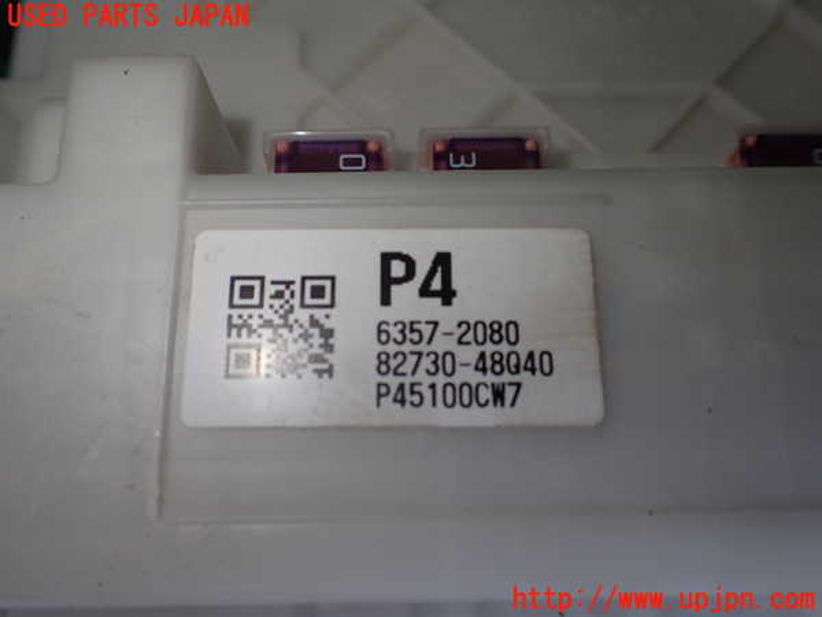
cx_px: 411
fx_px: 712
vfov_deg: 46.8
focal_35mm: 30
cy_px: 308
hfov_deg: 60.0
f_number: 3.2
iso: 100
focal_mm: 5.4
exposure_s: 1/200
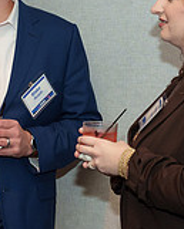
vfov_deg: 12.7
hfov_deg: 10.1
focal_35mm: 152
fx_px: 1034
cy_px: 109
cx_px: -19
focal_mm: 39
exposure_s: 1/60
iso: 800
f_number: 4.5
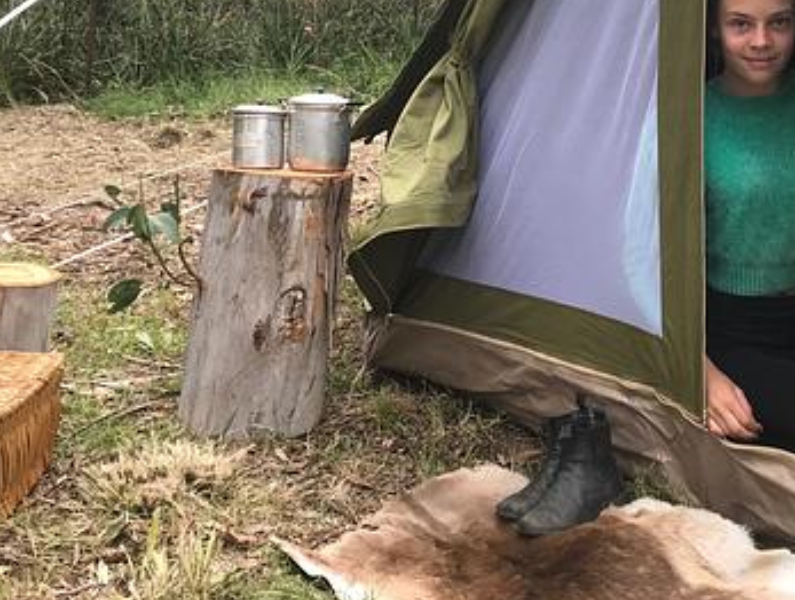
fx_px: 1151
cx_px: 502
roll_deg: -2.1
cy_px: 81
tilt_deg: -3.4
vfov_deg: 28.3
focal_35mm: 50
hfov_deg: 37.8
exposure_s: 1/206
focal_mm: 3.99
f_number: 1.8
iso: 20
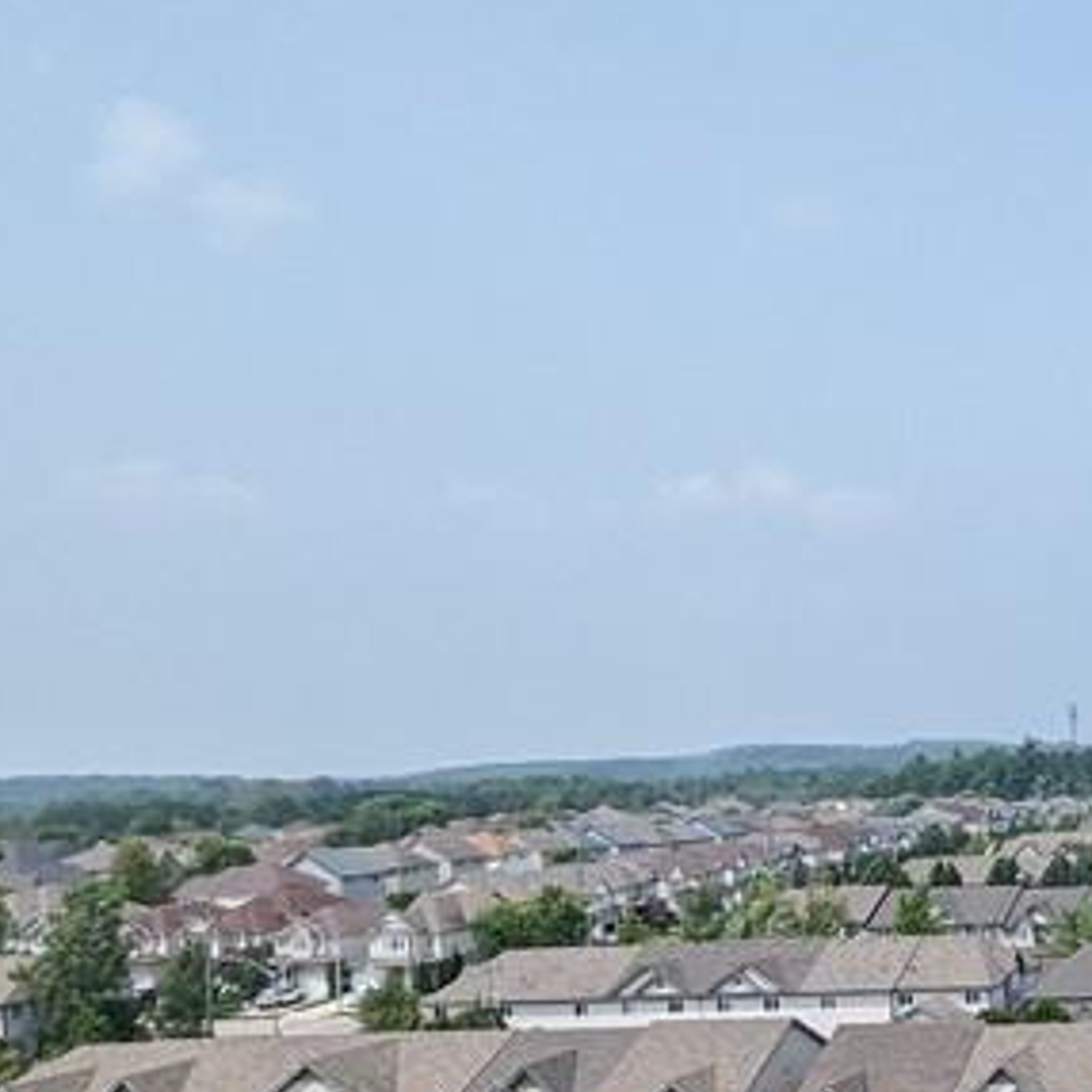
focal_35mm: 41
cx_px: 1376
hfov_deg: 32.2
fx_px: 1463
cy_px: 714
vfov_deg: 40.5
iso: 48
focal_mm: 1.95
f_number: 2.2
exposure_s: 1/1575
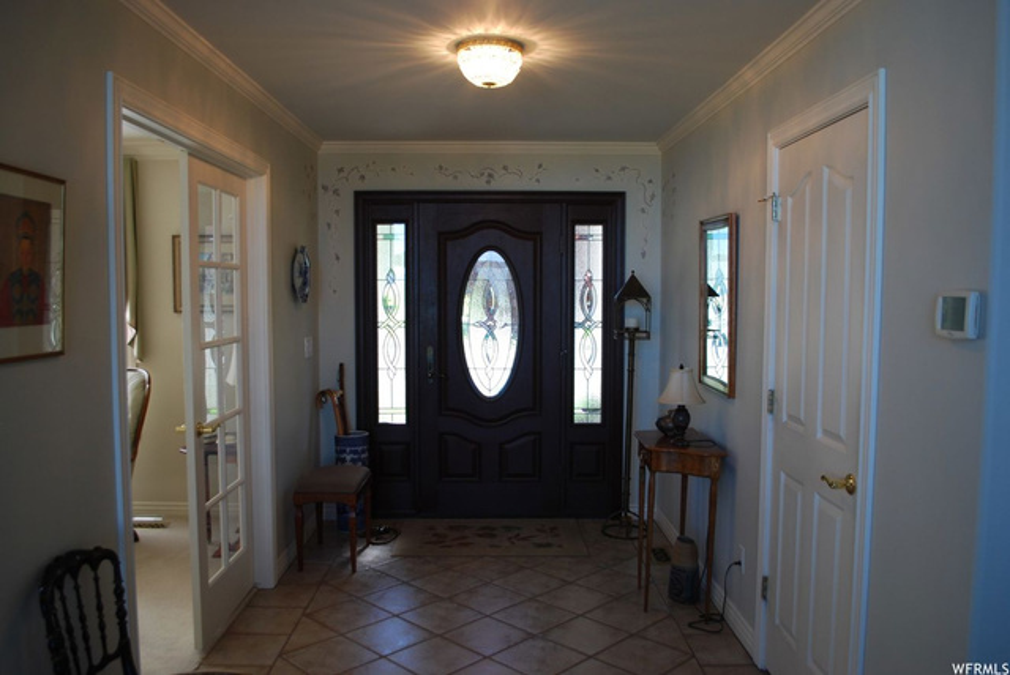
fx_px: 758
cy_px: 338
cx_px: 505
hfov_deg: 67.3
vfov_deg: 48.0
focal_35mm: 27
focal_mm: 18
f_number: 3.8
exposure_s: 1/50
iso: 200
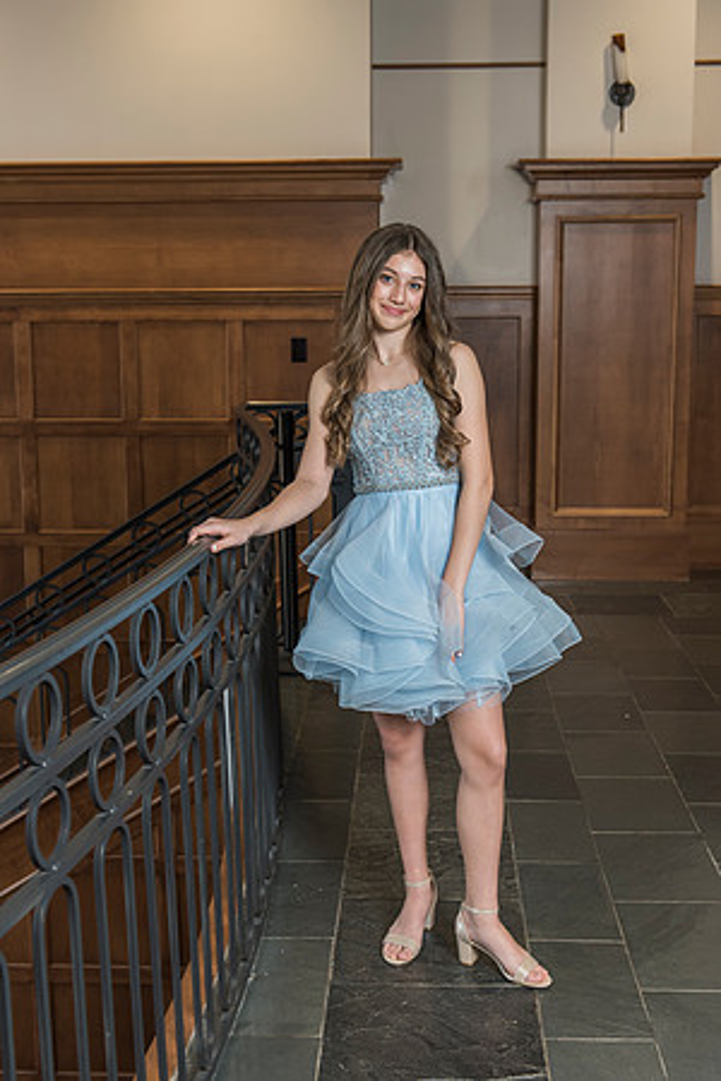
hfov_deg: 28.1
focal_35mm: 48
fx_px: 1442
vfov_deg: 41.1
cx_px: 360
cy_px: 540
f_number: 4.5
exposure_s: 1/125
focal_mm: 48
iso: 800
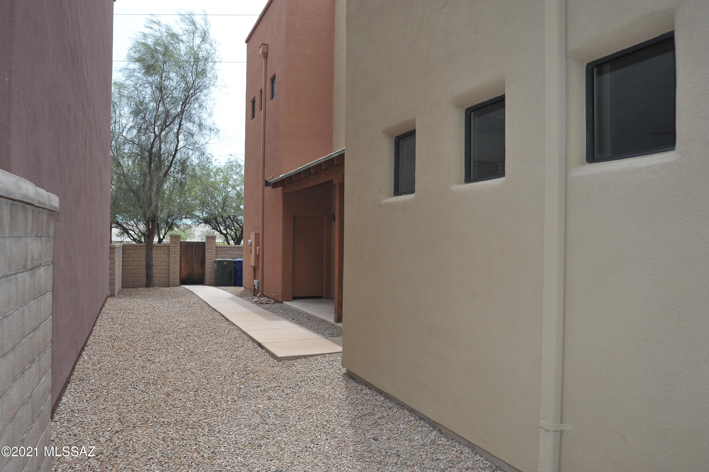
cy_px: 236
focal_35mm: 28
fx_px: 551
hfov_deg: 65.5
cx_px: 354
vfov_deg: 46.3
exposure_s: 1/320
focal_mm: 28
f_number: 10
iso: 320
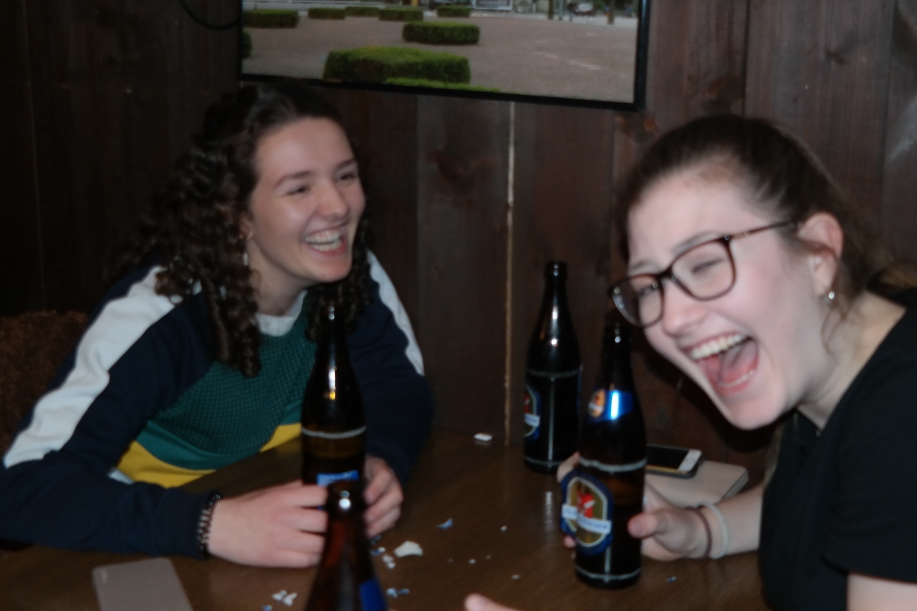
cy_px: 295
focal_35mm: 47
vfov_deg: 28.6
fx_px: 1197
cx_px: 482
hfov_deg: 41.9
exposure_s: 1/50
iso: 400
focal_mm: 24
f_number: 4
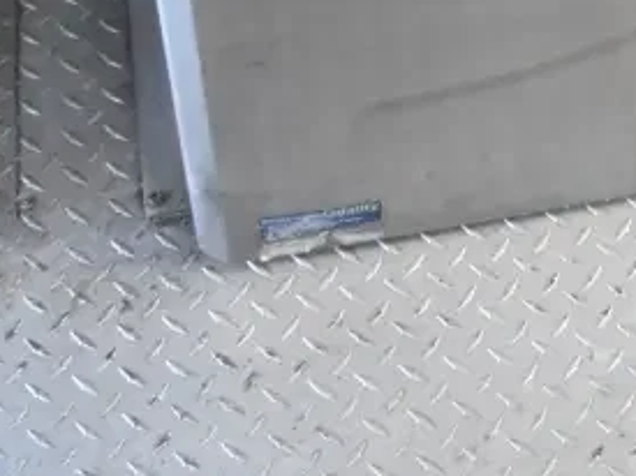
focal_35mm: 96
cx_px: 636
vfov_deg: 14.2
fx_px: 1763
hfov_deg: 19.8
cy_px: -278
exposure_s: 1/100
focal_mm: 20
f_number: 5
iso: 6400
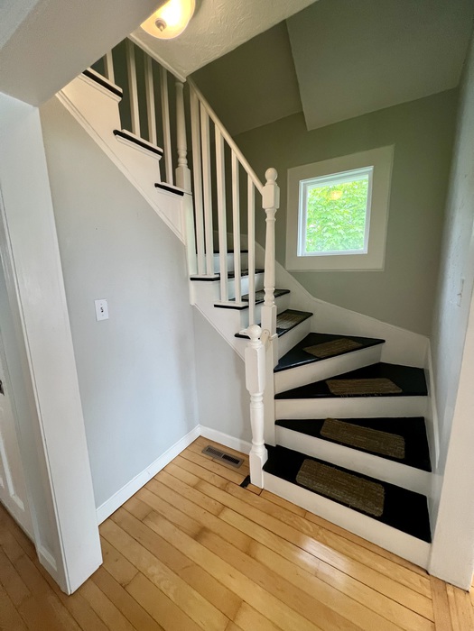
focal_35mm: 13
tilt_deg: -9.5
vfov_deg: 106.2
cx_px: 237
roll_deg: +0.1
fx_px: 237
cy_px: 316
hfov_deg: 89.9
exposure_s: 1/120
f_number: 1.8
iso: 160
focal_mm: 1.57
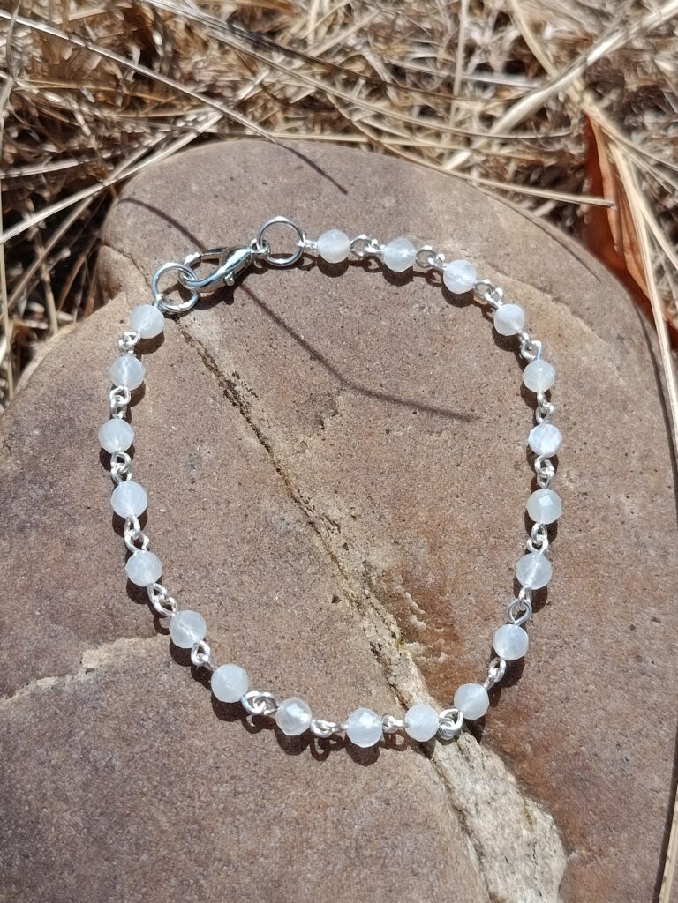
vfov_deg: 39.7
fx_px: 1254
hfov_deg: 30.3
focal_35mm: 48
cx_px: 339
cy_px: 452
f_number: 1.7
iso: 50
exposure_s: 1/522
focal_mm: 5.24
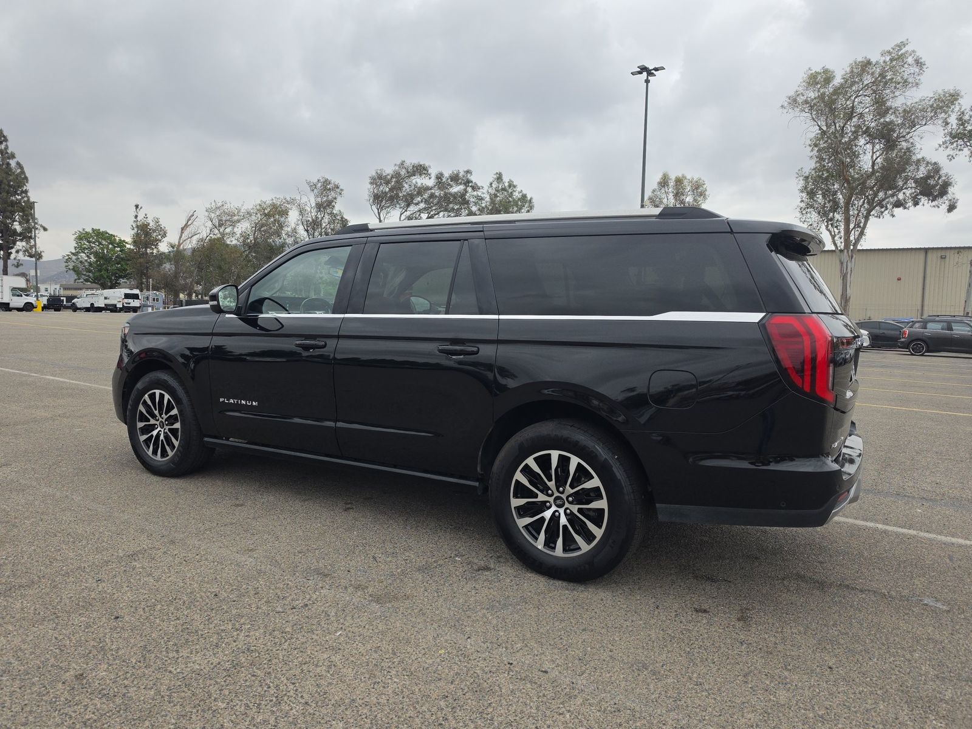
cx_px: 486
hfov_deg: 73.9
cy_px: 364
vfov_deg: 58.9
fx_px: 646
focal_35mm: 23
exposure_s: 1/2600
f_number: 1.4
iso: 63
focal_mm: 6.5
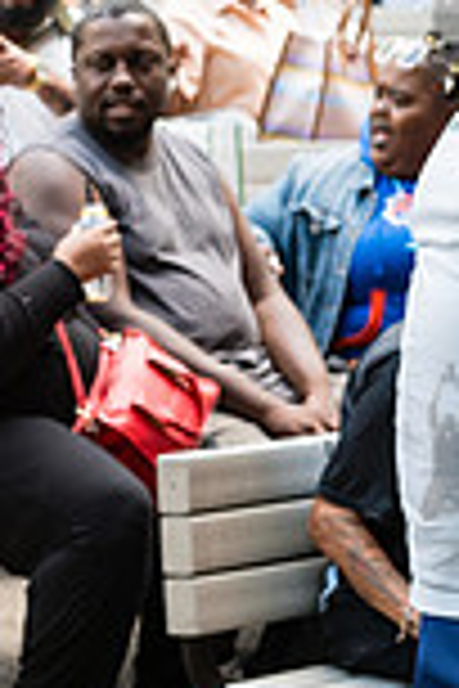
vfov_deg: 10.4
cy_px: 223
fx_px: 3767
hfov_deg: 6.9
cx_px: -135
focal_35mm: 197
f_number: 4.5
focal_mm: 52
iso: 1000
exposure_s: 1/250
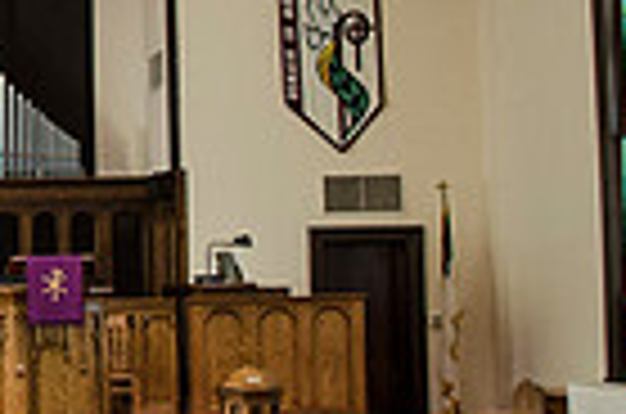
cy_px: 36
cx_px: -234
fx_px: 1960
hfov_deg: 16.9
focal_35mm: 113
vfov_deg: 12.0
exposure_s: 1/50
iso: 800
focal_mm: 18
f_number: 3.5
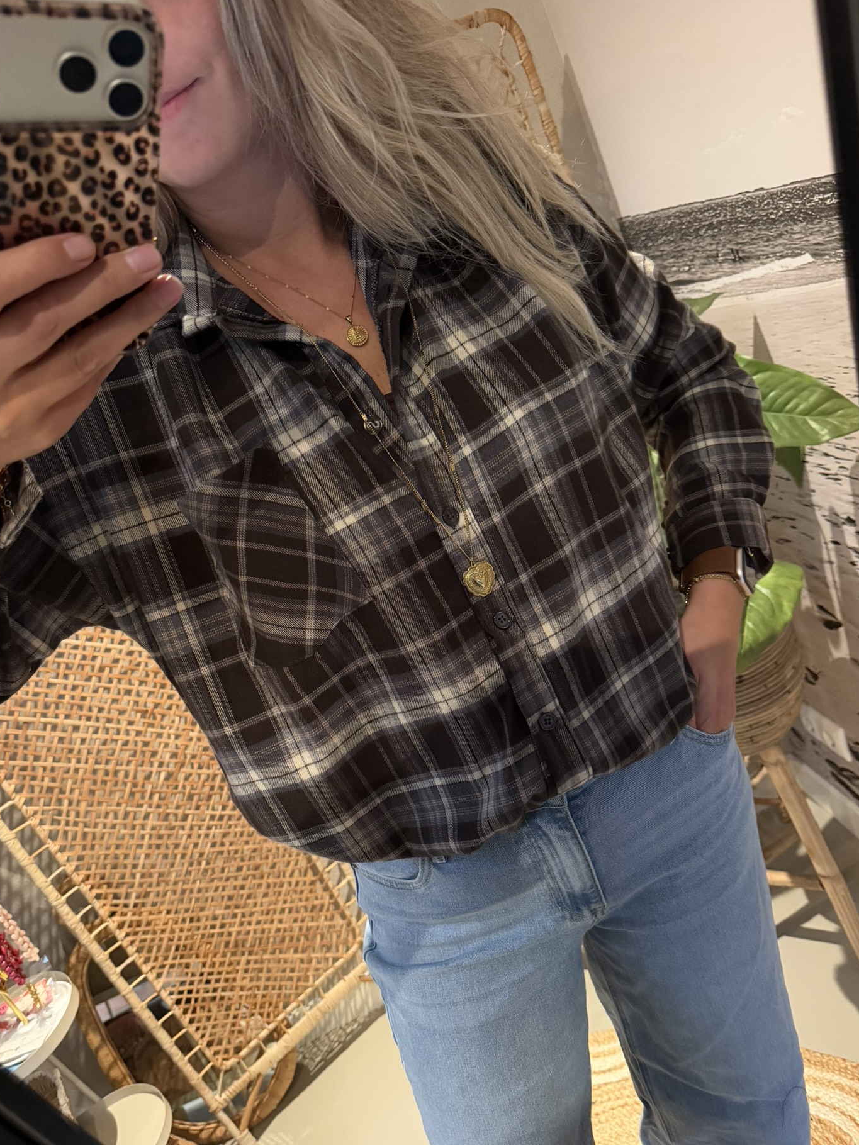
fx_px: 893
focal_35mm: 27
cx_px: 424
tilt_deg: -45.5
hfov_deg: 51.4
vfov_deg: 65.2
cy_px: 622
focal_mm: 6.76
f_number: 1.78
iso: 800
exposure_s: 1/50
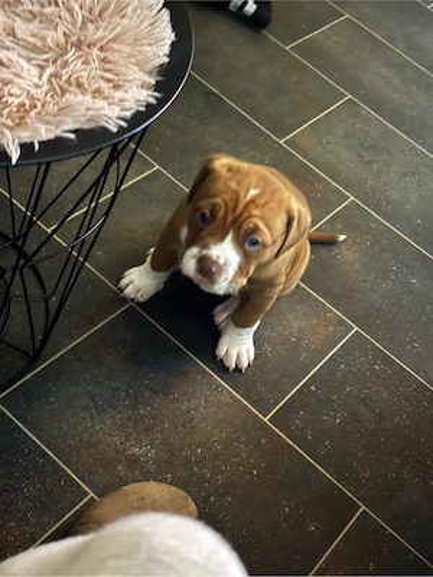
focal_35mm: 52
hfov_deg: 28.0
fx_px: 867
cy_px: 288
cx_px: 216
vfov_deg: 36.8
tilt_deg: -47.0
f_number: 1.6
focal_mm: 5.96
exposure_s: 1/2
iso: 320
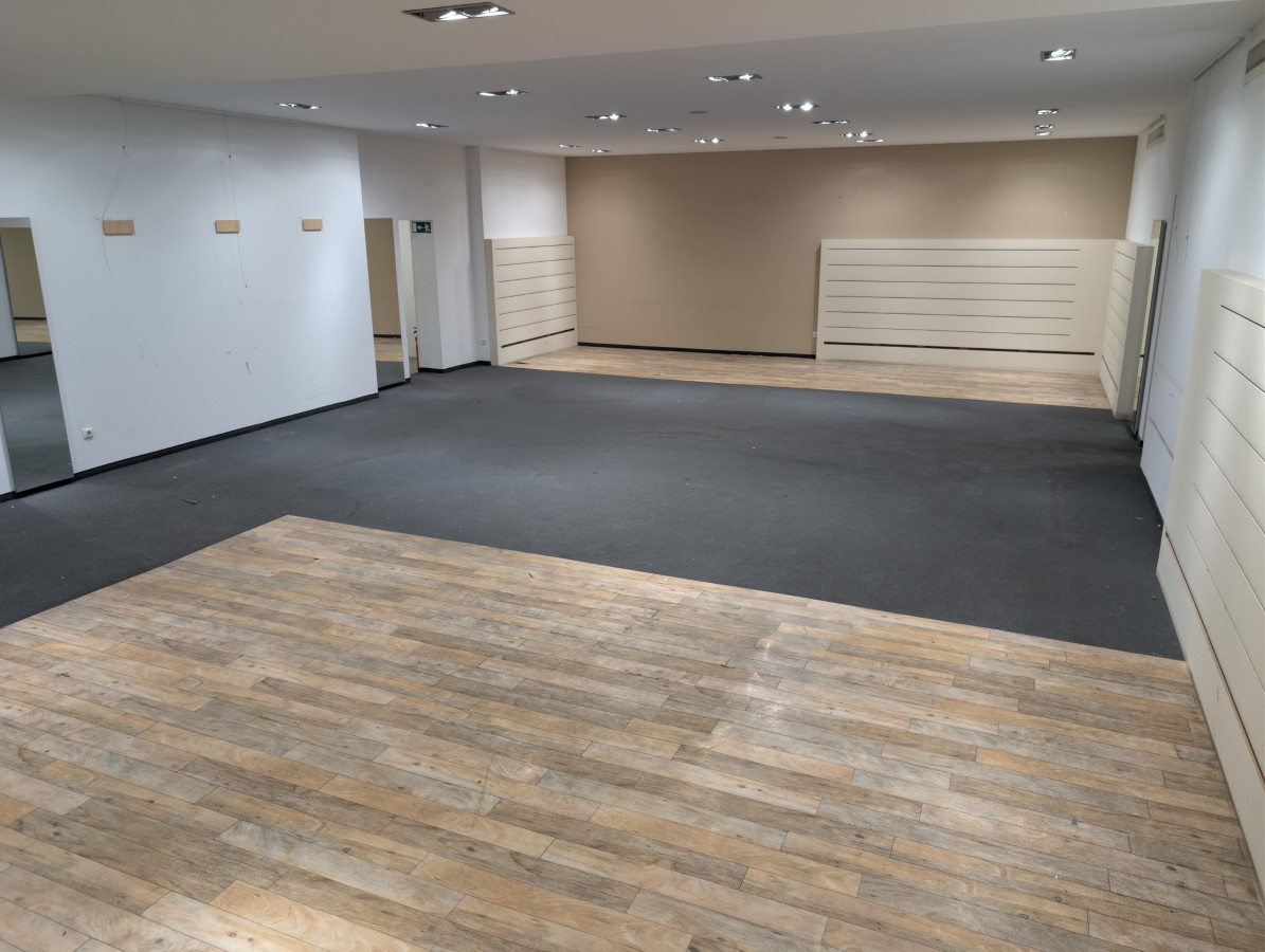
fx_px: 878
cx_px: 632
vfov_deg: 56.9
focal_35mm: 24
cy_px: 476
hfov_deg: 71.5
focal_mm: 6.9
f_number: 1.68
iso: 72
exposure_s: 1/100
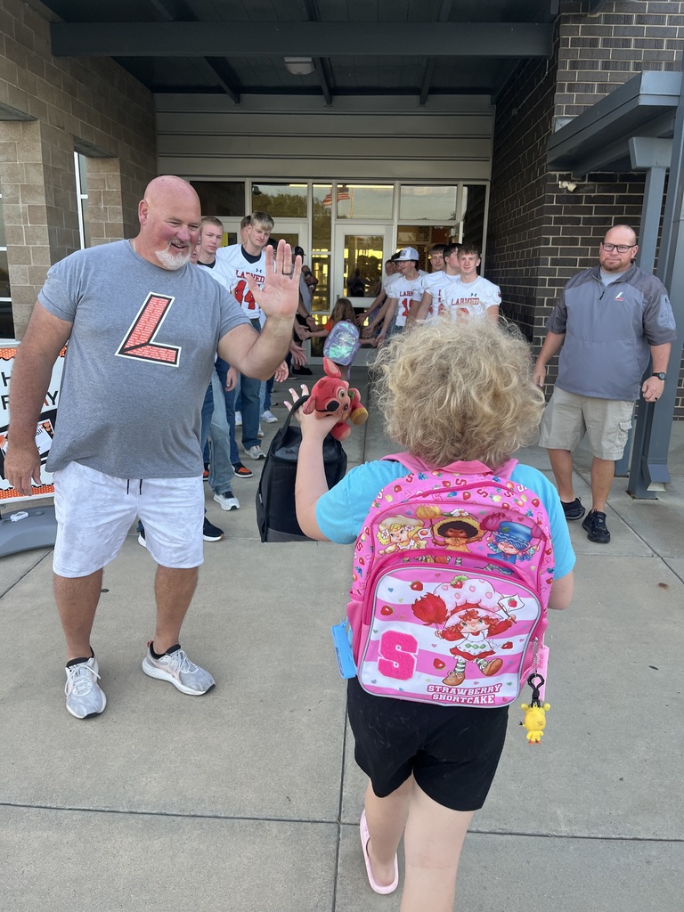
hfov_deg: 53.1
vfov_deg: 67.3
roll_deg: -3.6
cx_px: 342
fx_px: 685
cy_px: 456
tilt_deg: -14.1
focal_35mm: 26
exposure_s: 1/122
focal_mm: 5.1
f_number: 1.6
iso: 40
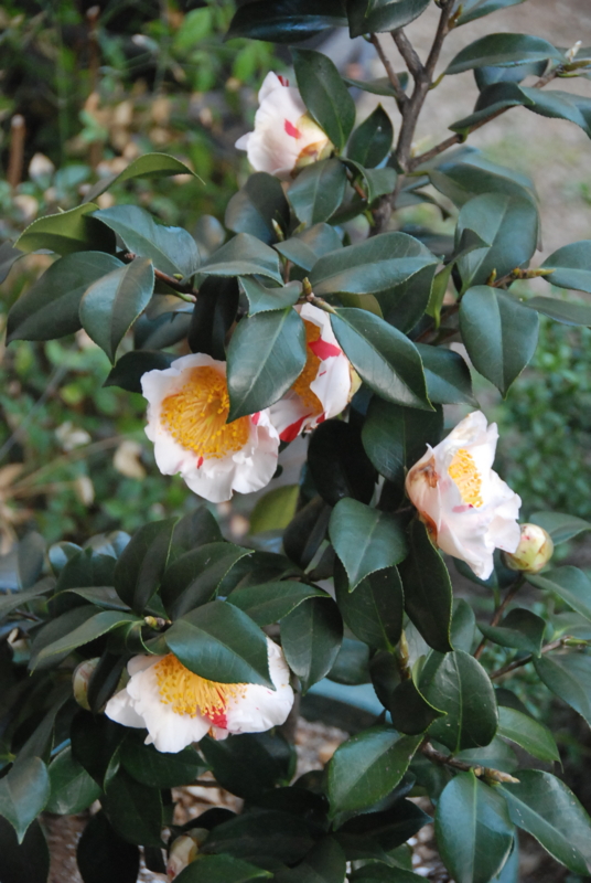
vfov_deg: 16.6
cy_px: 442
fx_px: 3018
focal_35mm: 123
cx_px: 296
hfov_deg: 11.2
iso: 1600
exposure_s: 1/80
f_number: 5.3
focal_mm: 82
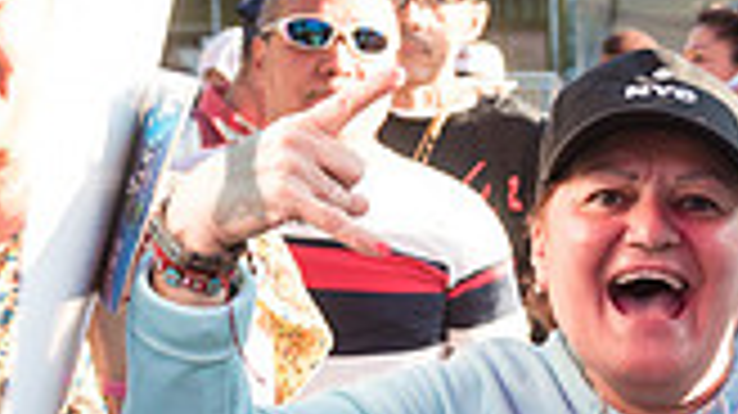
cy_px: 362
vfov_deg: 12.8
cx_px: 819
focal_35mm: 94
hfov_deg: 21.5
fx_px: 1838
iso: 200
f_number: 4
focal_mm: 24
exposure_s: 1/200
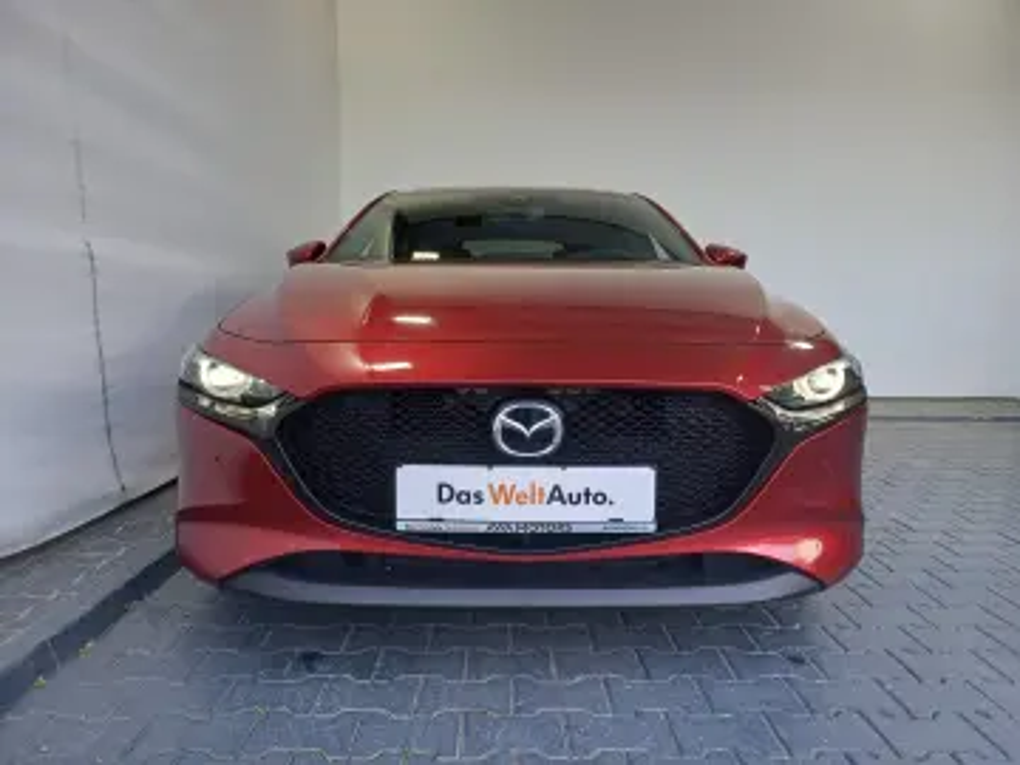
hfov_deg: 69.4
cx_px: 510
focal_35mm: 25
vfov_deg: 54.9
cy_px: 382
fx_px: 737
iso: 50
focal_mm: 4.65
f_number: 1.8
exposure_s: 1/100
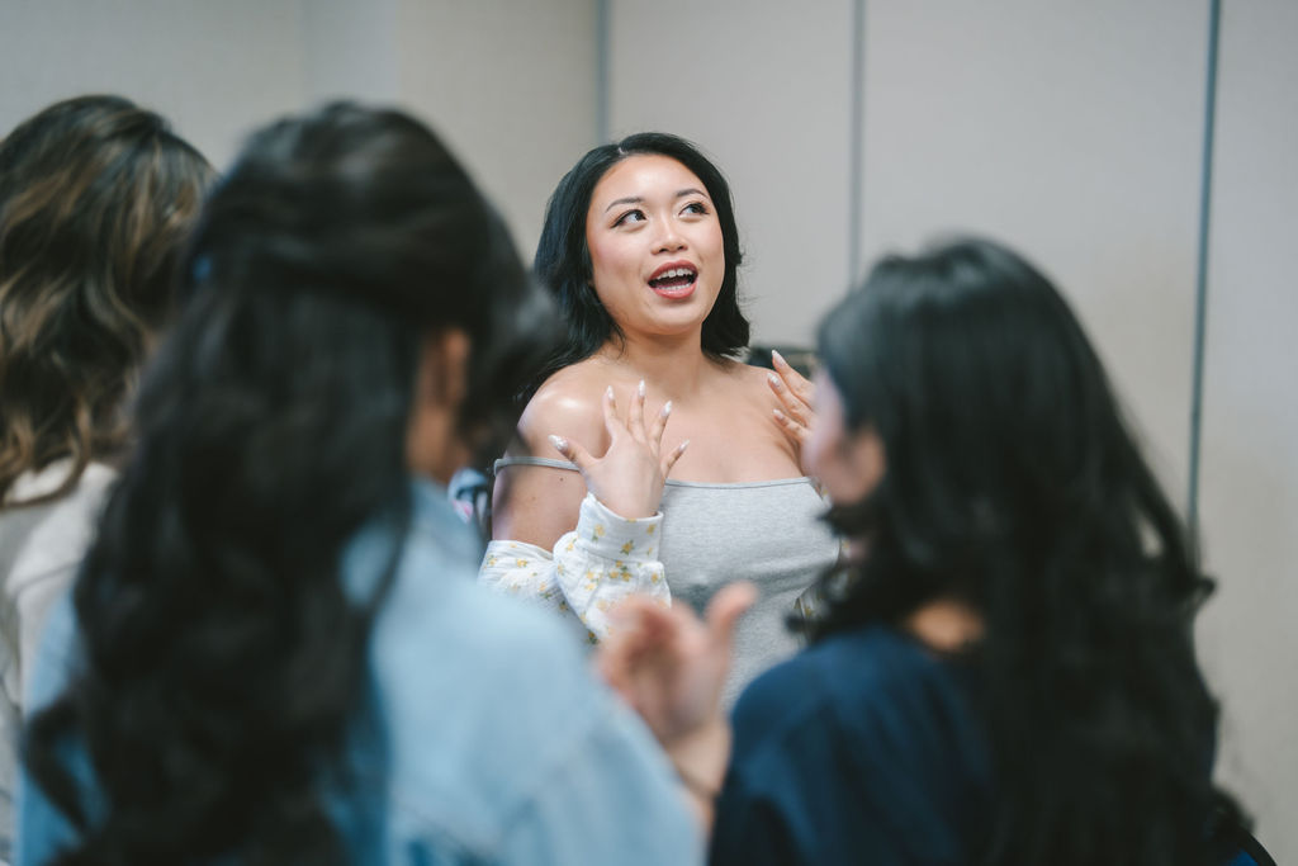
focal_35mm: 58
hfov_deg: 34.5
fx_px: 2089
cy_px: 461
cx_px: 673
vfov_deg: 23.4
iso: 250
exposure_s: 1/320
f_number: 1.4
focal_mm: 50
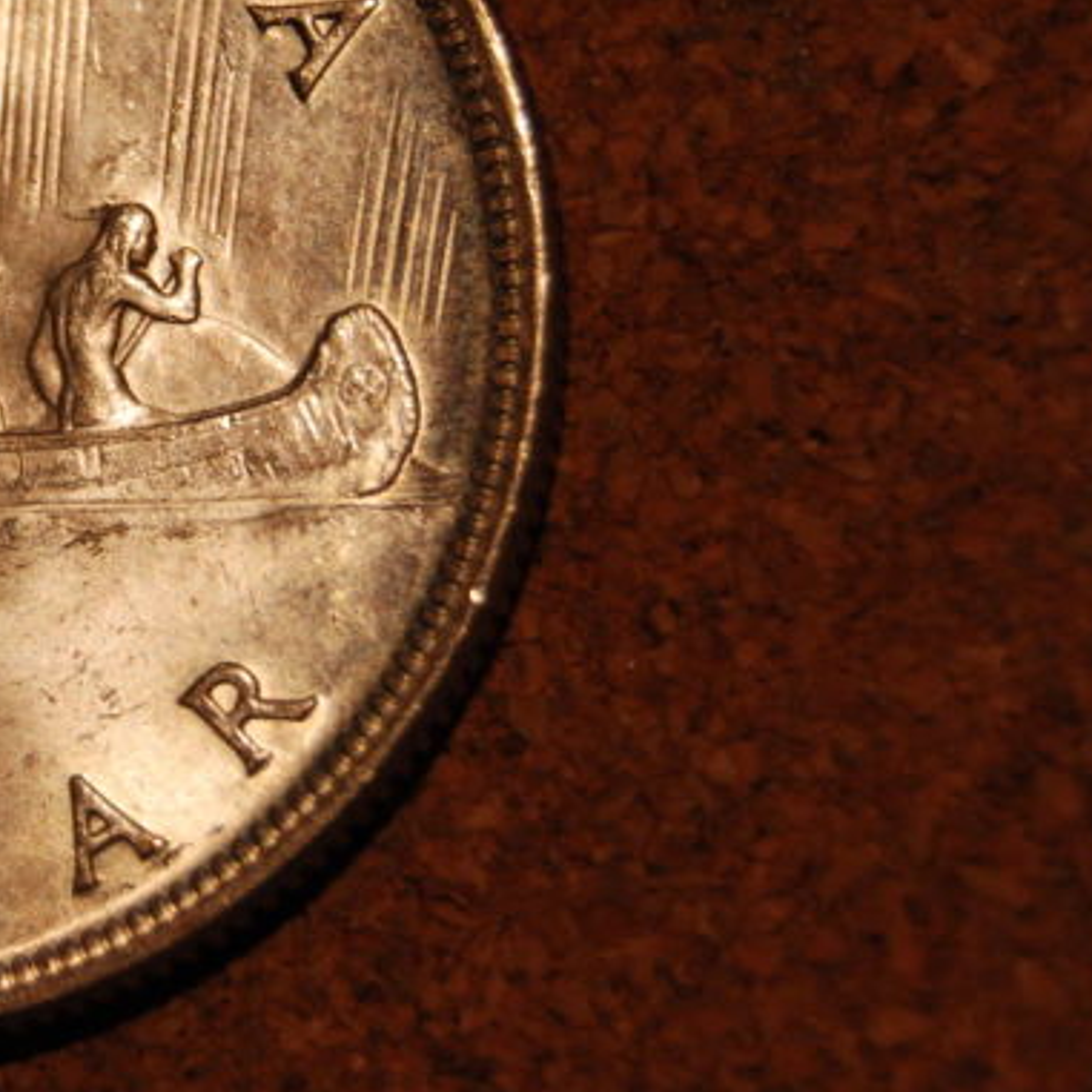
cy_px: 173
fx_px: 6571
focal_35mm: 184
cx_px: -135
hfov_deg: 9.4
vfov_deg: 9.5
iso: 200
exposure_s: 1/100
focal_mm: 55
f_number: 5.6
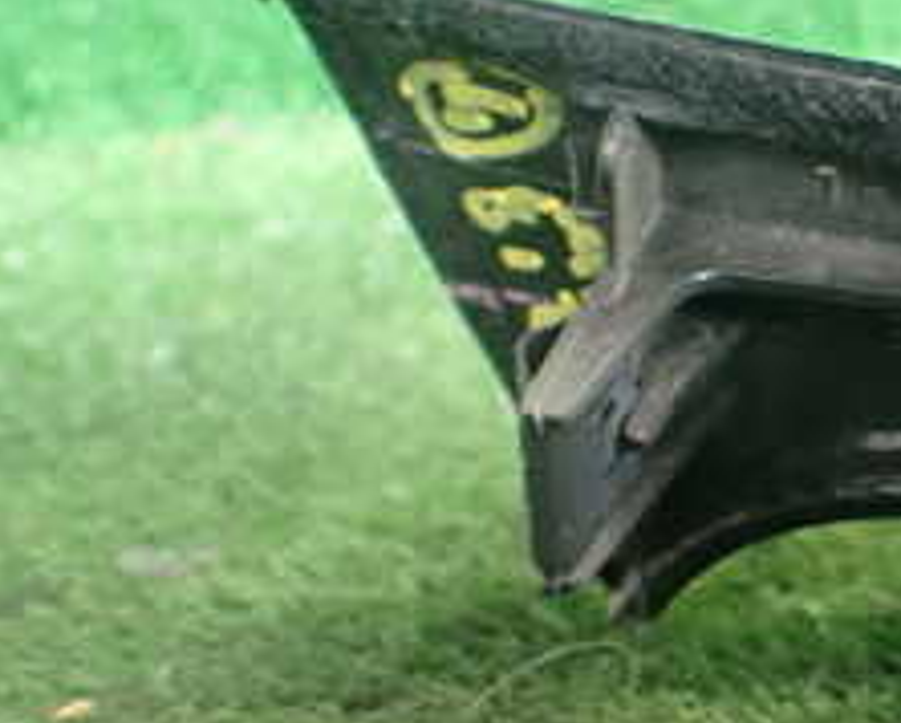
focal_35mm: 79
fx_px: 2108
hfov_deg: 22.1
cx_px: 1112
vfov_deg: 19.4
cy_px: 386
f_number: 2.3
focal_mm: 5.4
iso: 800
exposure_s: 1/60
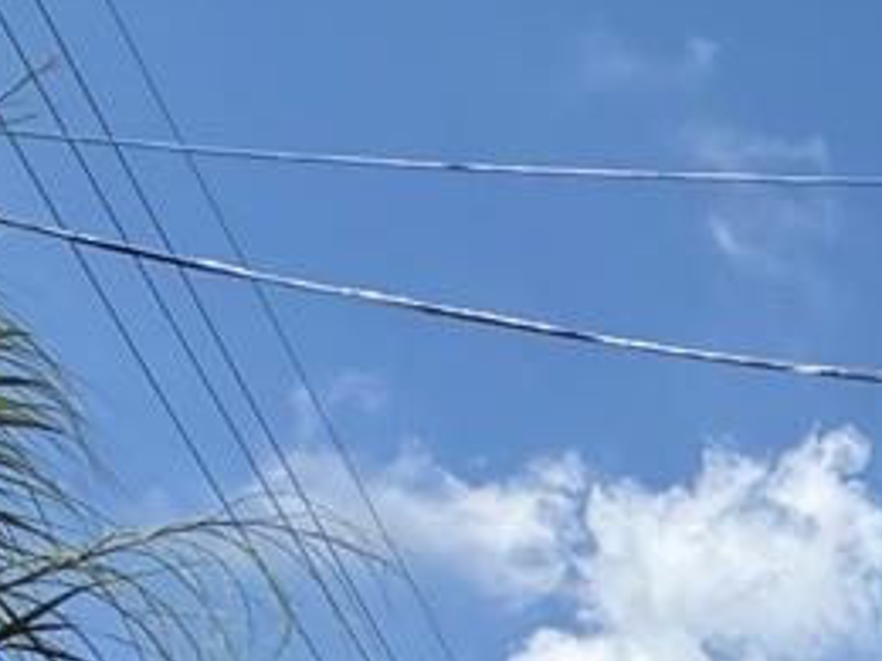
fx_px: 2191
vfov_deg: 13.8
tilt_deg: +5.9
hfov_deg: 17.4
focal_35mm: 86
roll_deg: -0.7
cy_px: 1420
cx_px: 1689
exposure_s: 1/985
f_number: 2.2
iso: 20
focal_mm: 2.22
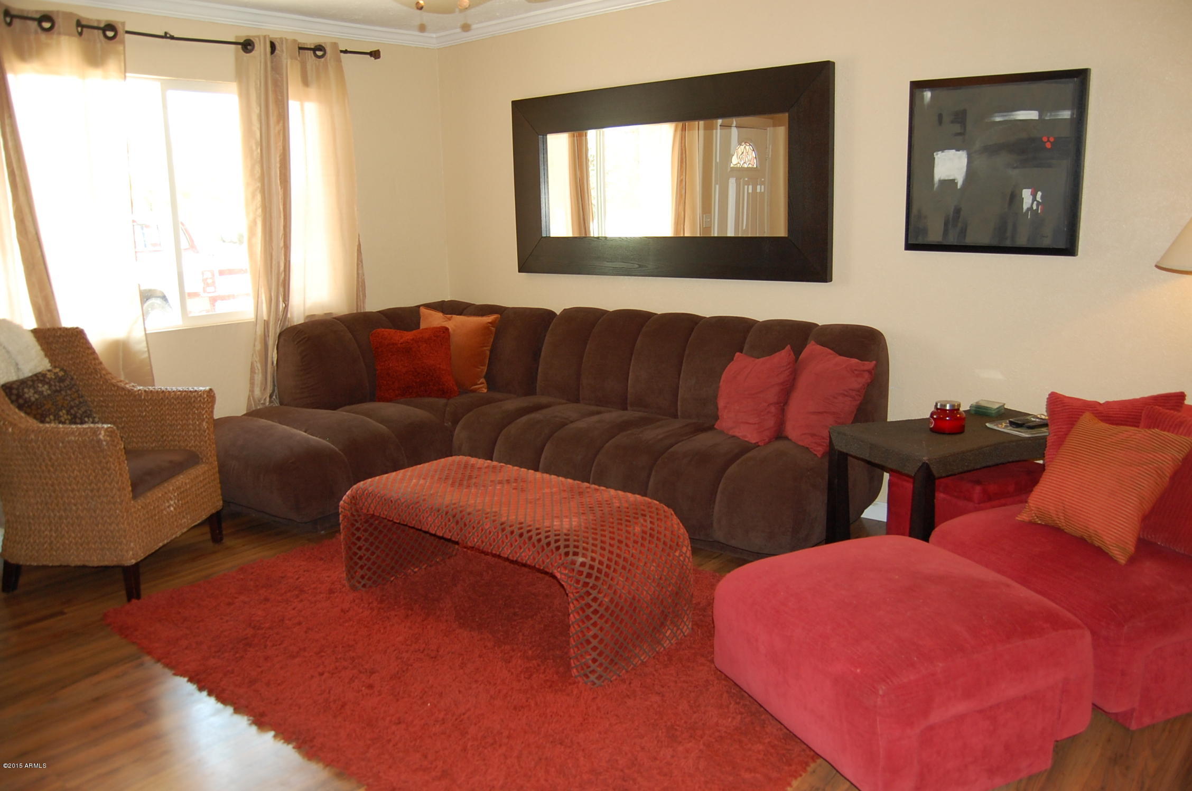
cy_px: 396
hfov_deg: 67.5
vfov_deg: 47.8
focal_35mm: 27
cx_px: 596
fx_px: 892
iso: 400
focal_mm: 18
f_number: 3.5
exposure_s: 1/60
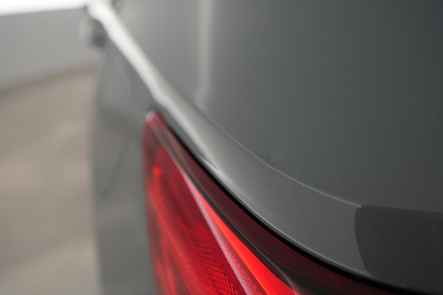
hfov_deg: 65.5
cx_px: 222
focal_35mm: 28
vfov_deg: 46.4
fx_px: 344
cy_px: 148
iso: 1600
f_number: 4.5
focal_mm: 28
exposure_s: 1/100
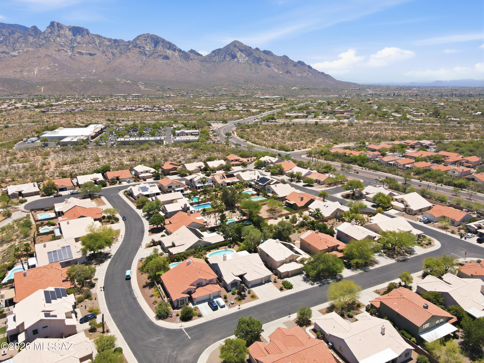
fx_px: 336
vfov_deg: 56.8
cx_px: 242
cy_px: 182
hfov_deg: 71.6
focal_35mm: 24
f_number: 2.8
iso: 100
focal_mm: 4.5
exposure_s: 1/800
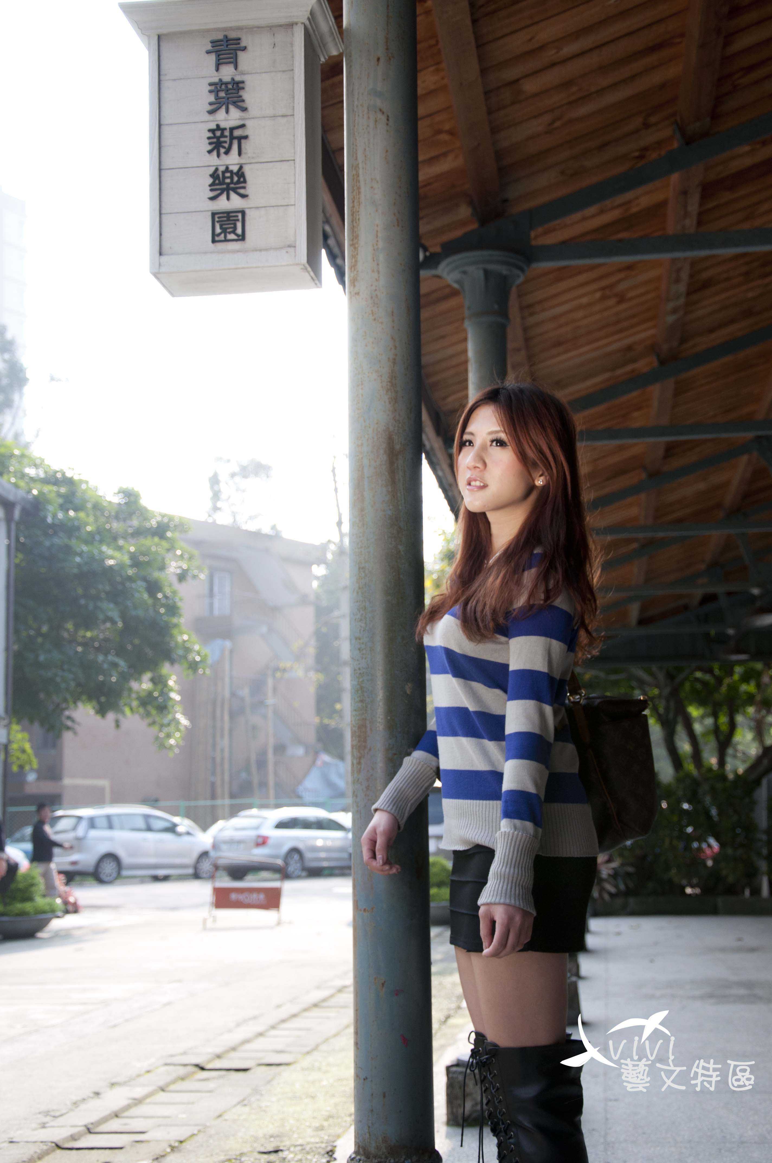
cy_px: 582
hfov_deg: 25.7
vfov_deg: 37.9
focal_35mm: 52
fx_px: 1693
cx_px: 386
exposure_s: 1/400
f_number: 4.5
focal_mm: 35
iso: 200
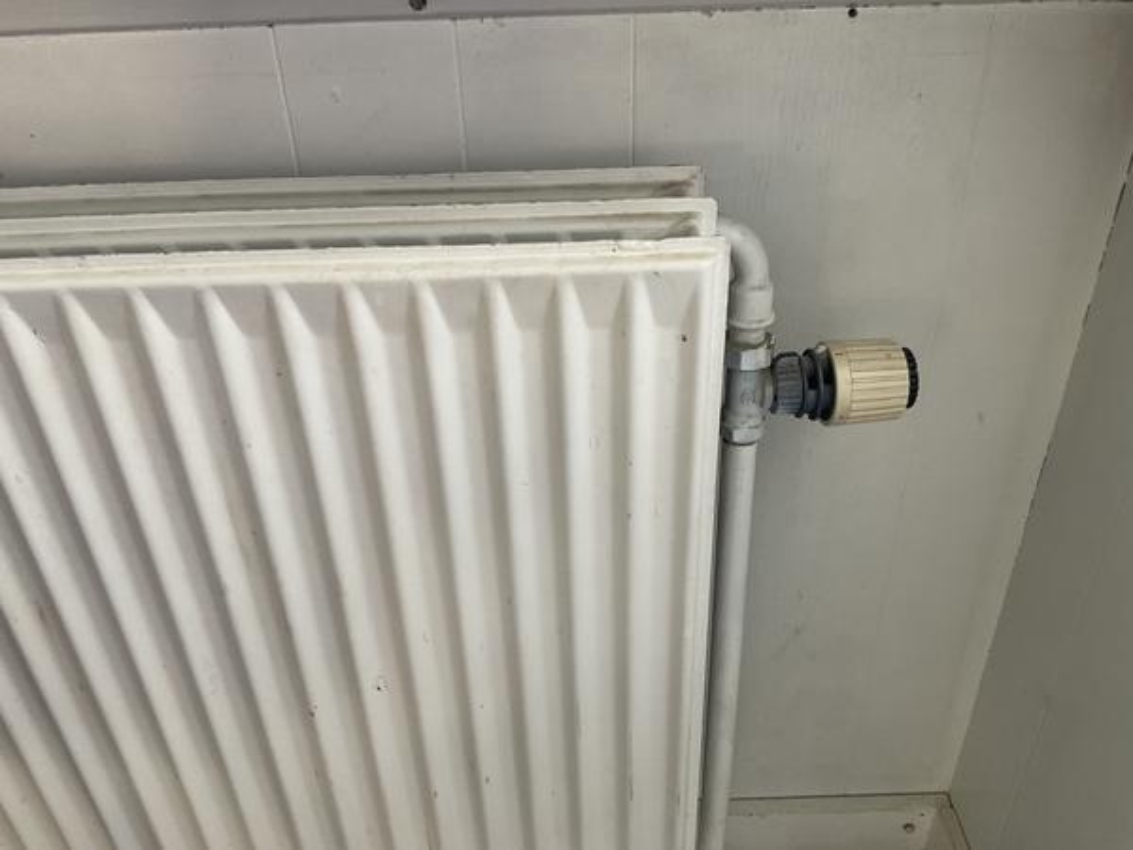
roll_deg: +1.4
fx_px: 949
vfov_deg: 48.2
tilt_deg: -32.9
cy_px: 425
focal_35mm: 29
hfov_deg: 61.7
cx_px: 566
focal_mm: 3
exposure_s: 1/93
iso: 64
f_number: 1.8
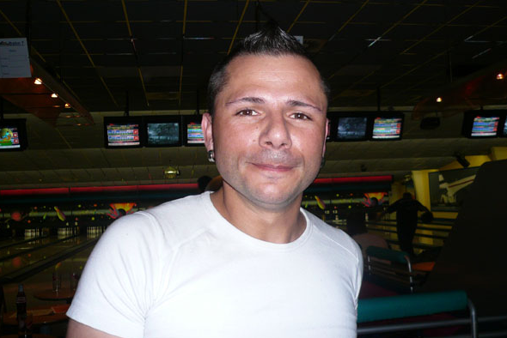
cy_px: 152
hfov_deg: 51.9
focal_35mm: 37
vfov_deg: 35.9
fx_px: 521
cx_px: 255
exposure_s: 1/30
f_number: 2.8
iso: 100
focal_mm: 4.7
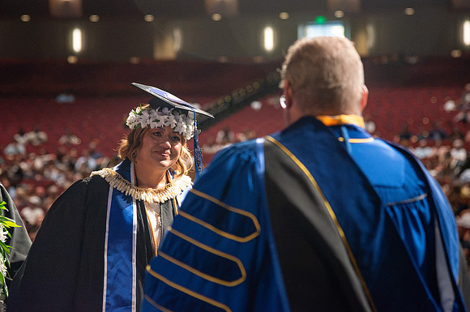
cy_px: 112
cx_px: 222
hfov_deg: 14.6
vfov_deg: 9.7
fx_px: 1832
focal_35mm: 141
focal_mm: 110
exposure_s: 1/200
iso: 4000
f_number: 4
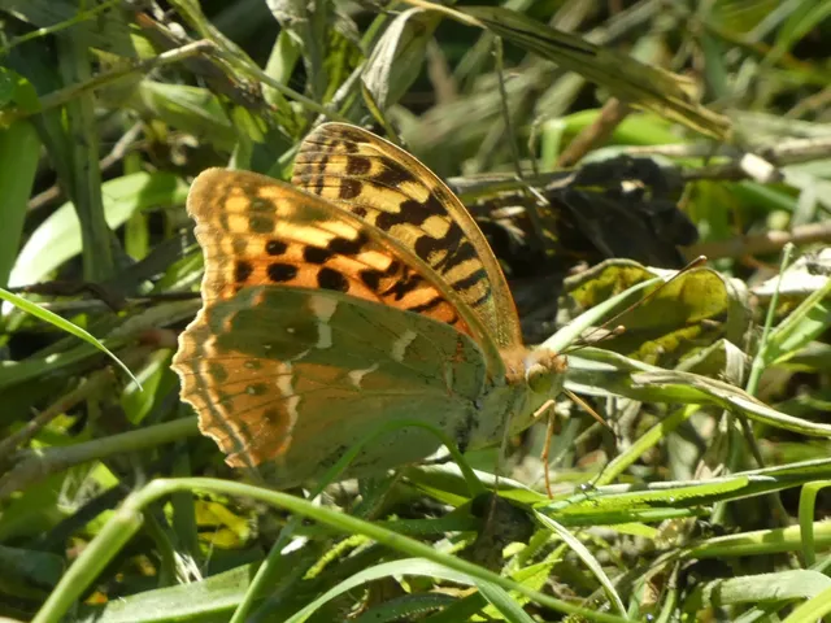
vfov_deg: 2.3
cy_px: 312
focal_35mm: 642
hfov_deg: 3.1
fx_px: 15412
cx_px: 416
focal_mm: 115
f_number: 5.6
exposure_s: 1/125
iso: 320
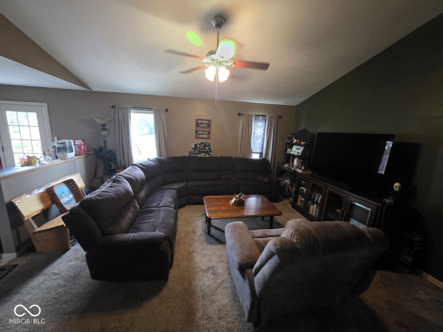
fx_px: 166
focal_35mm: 13
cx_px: 222
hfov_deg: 106.2
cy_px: 166
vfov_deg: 89.9
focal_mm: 2.2
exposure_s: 1/60
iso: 1000
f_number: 1.9
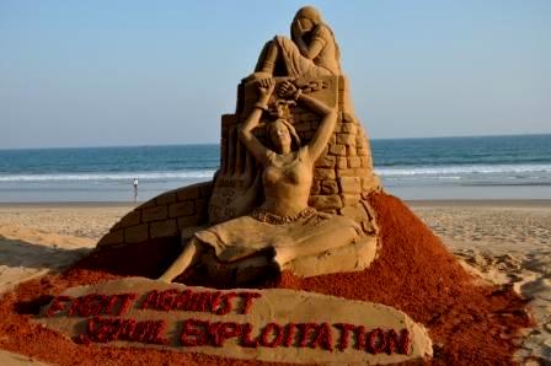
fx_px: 688
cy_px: 183
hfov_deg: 43.6
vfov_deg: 29.8
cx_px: 276
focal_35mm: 45
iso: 200
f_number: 8
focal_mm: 30
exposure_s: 1/250
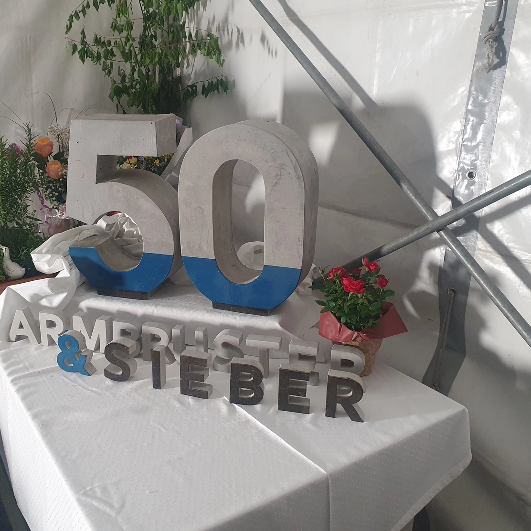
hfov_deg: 52.1
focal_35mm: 31
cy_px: 264
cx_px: 204
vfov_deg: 52.5
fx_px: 538
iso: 400
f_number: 2.4
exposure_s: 1/50
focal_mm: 4.32
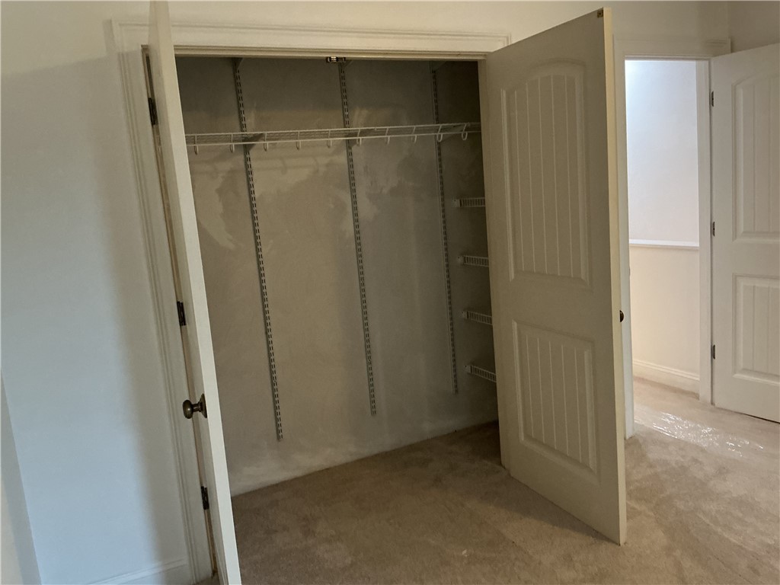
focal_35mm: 29
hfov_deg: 61.7
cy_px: 292
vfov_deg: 48.2
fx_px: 653
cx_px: 390
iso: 320
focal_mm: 3
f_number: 1.8
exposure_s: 1/40
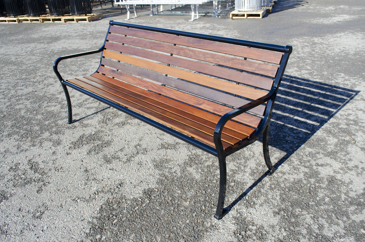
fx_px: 304
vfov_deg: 43.4
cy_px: 121
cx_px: 182
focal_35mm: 30
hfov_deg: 62.0
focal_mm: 20
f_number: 8
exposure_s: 1/250
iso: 200
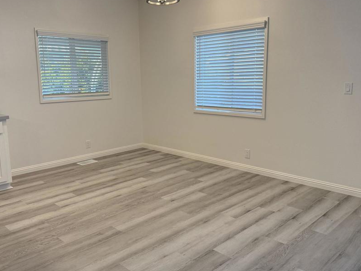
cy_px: 125
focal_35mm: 31
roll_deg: +0.9
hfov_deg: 58.3
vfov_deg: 45.4
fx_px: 323
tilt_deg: -7.9
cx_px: 166
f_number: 1.78
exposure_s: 1/230
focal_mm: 6.76
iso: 200
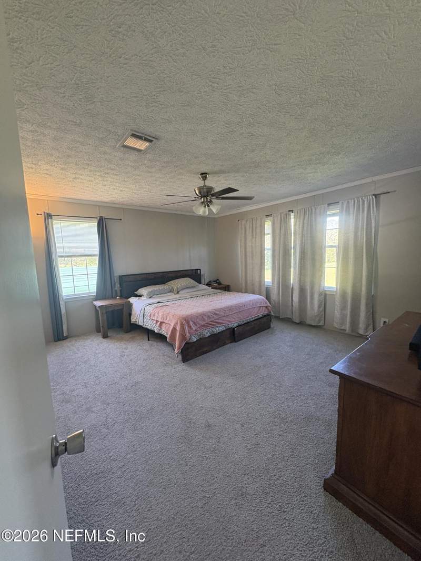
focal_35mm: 14
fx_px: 227
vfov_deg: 102.1
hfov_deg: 85.7
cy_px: 280
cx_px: 210
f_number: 2.2
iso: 400
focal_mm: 2.22
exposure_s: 1/60
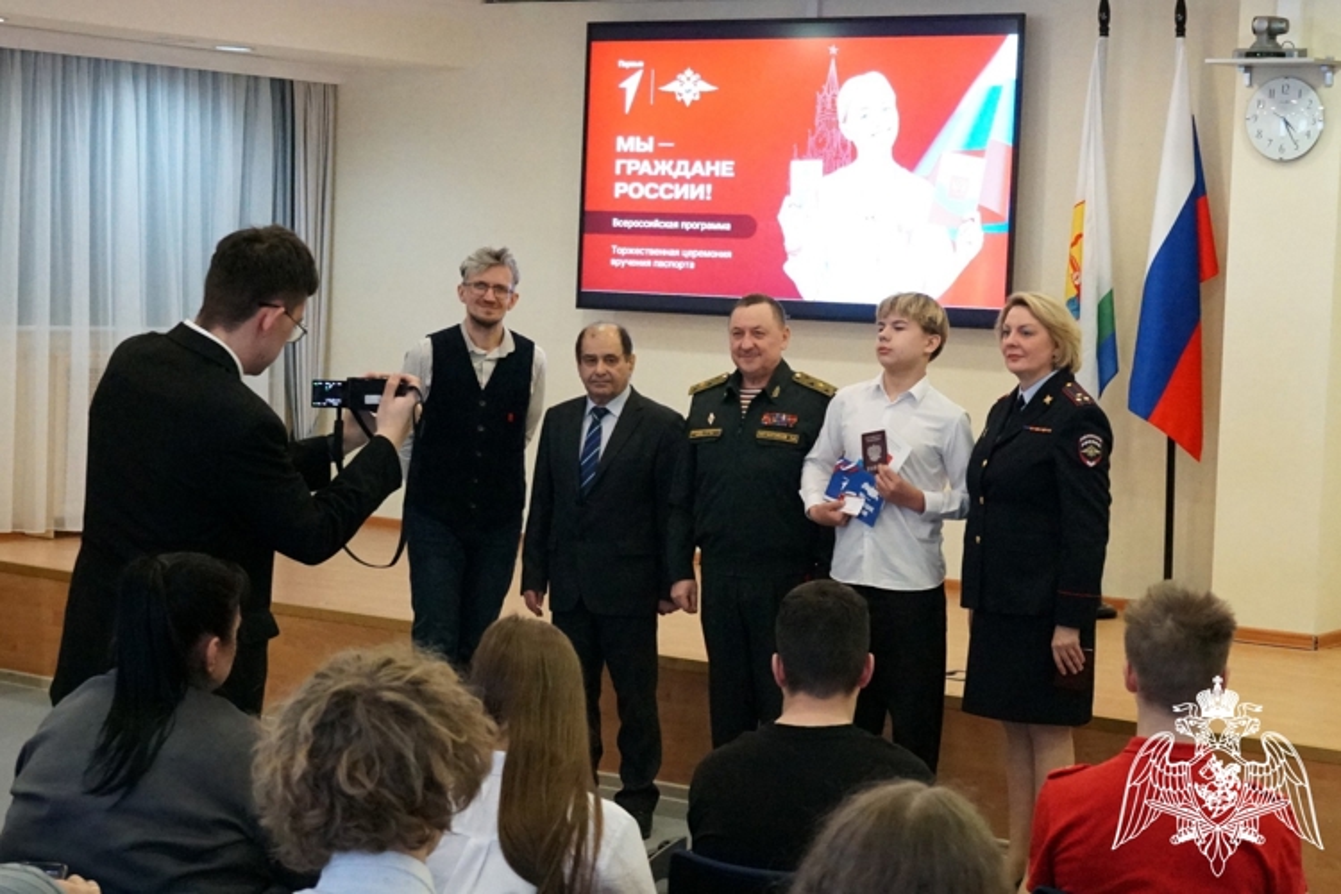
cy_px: 447
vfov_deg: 27.3
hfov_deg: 40.0
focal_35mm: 50
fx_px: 1844
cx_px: 670
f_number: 4.5
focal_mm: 33
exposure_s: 1/125
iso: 6400
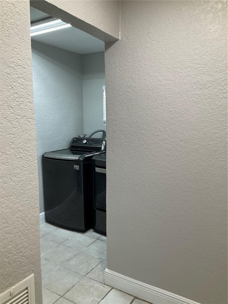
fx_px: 255
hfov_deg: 48.2
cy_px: 152
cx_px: 114
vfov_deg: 61.7
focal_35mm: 29
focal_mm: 3
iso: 32
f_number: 1.8
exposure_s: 1/60
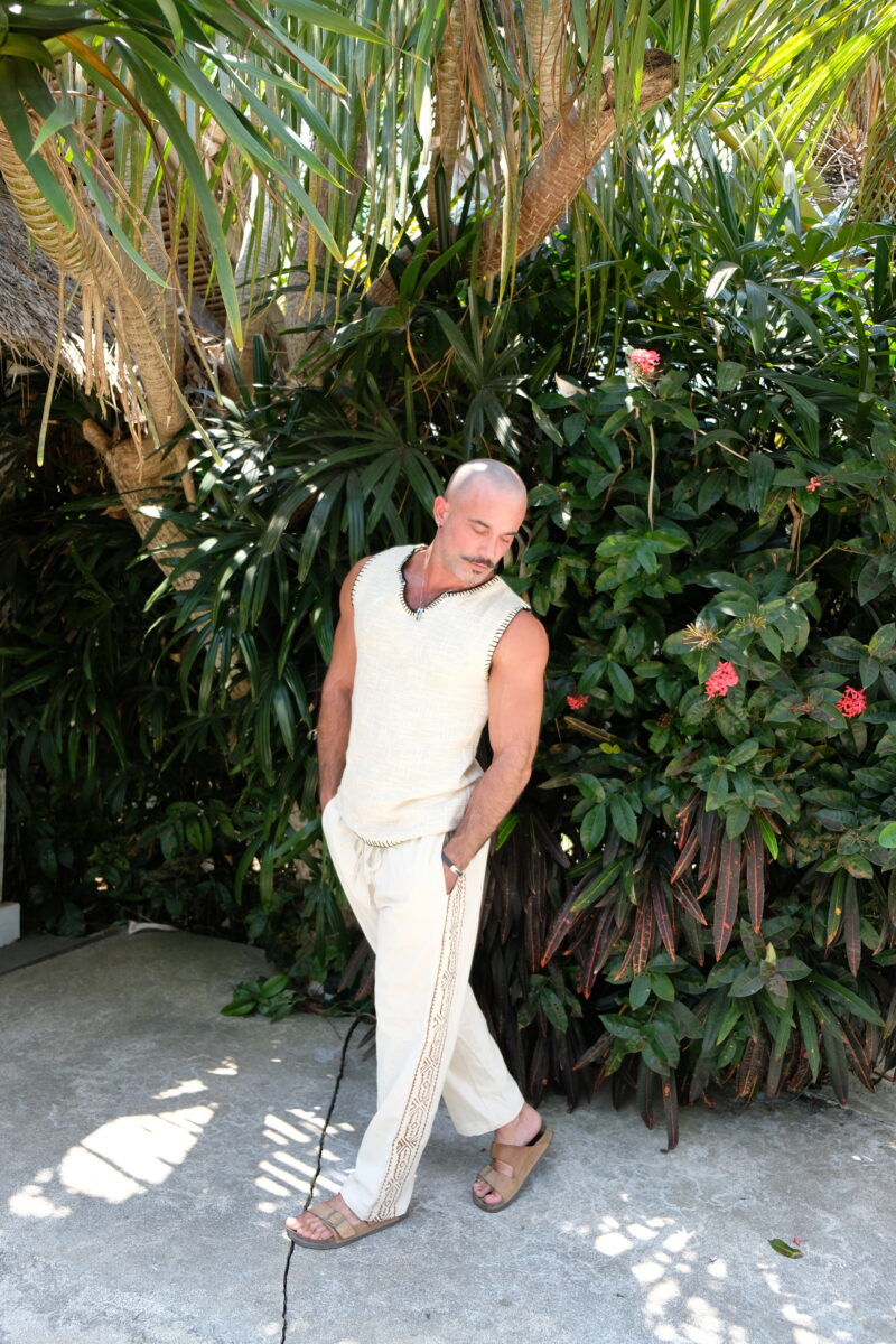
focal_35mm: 29
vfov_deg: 63.7
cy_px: 672
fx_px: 1083
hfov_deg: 45.0
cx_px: 448
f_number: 2.8
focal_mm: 19.6
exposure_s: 1/250
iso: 200
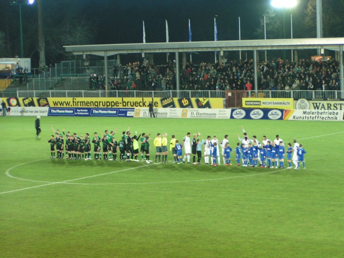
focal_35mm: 114
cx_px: 172
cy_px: 129
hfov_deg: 17.3
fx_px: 1133
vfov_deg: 13.0
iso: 200
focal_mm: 17.4
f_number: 3.5
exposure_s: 1/25
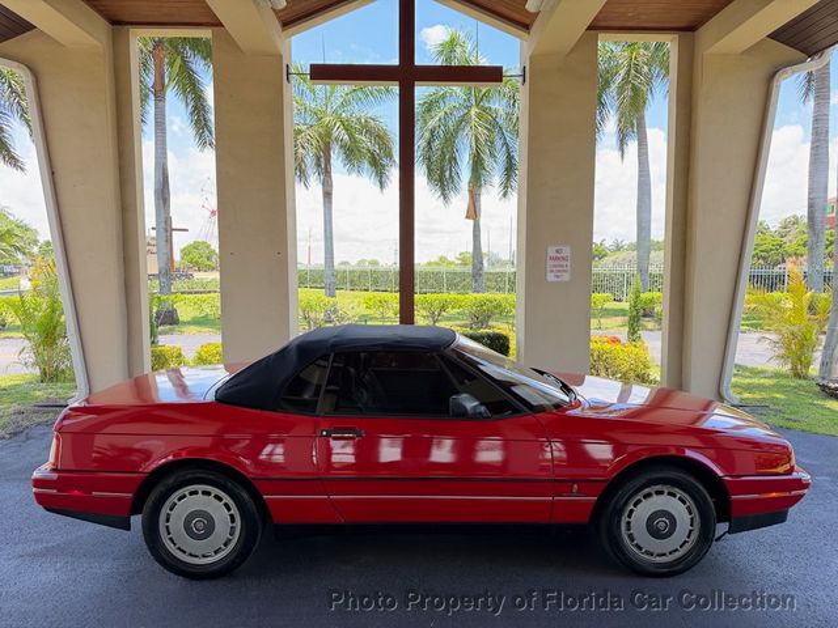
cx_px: 419
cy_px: 314
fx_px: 581
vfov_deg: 56.8
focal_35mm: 24
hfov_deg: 71.6
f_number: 1.78
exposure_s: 1/218
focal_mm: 6.76
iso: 160
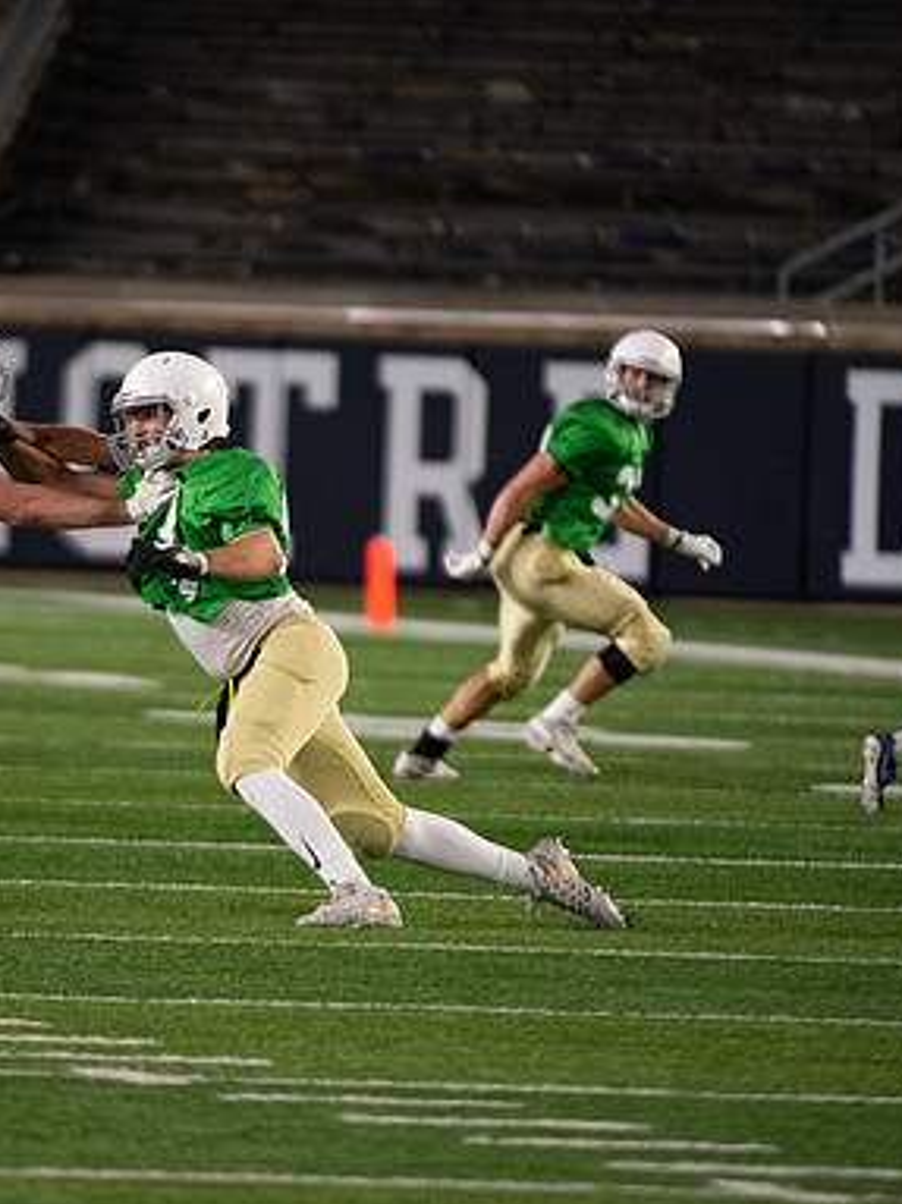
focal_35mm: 583
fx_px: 20267
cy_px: 605
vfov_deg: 3.4
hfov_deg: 2.5
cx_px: 198
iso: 4500
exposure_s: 1/500
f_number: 4.5
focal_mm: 400
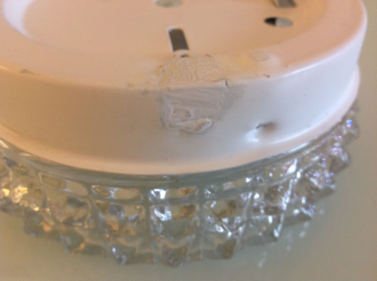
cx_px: 188
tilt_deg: -40.3
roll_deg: -1.0
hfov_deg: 52.7
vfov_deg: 40.6
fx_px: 381
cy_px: 140
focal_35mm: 35
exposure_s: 1/17
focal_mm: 4.28
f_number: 2.4
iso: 200
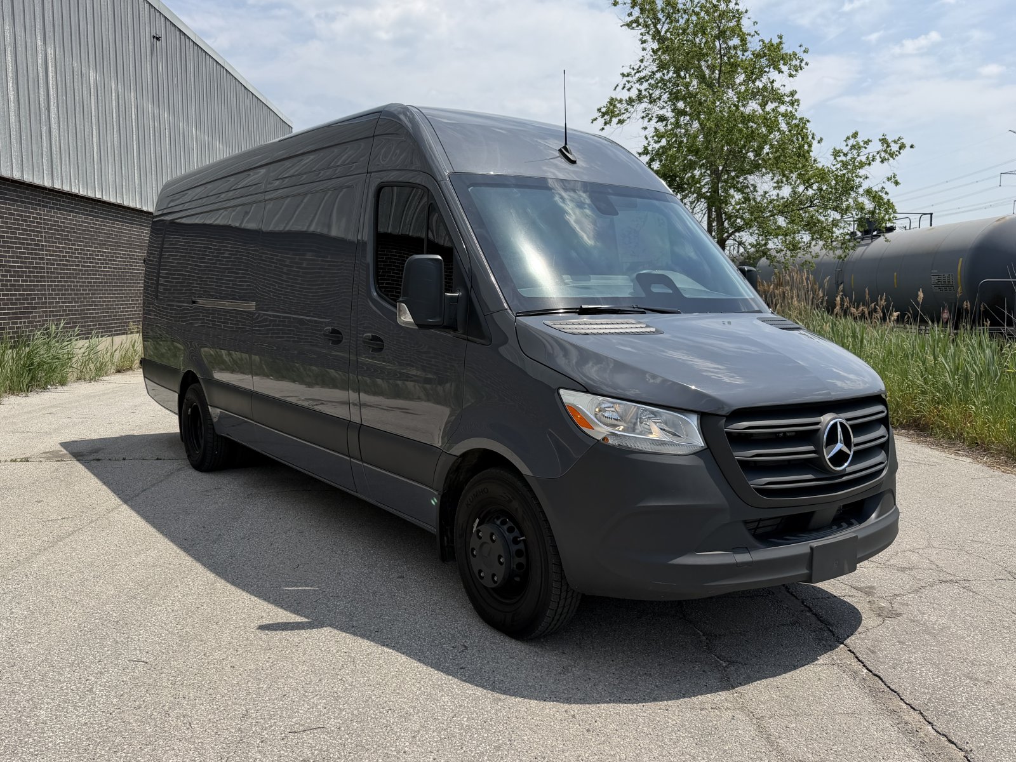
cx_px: 508
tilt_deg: -5.0
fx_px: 704
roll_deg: +0.5
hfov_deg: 71.6
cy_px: 381
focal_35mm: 24
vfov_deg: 56.8
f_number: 1.78
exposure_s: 1/6711
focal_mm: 6.76
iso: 80
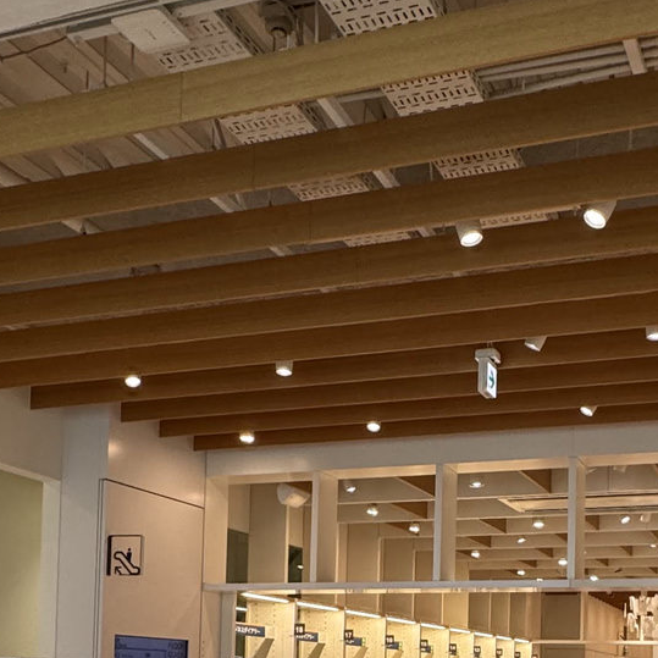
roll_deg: -0.7
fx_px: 1011
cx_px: 460
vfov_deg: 33.2
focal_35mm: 47
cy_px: 651
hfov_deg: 35.6
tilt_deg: +2.1
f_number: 2.2
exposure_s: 1/99
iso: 200
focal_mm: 2.22
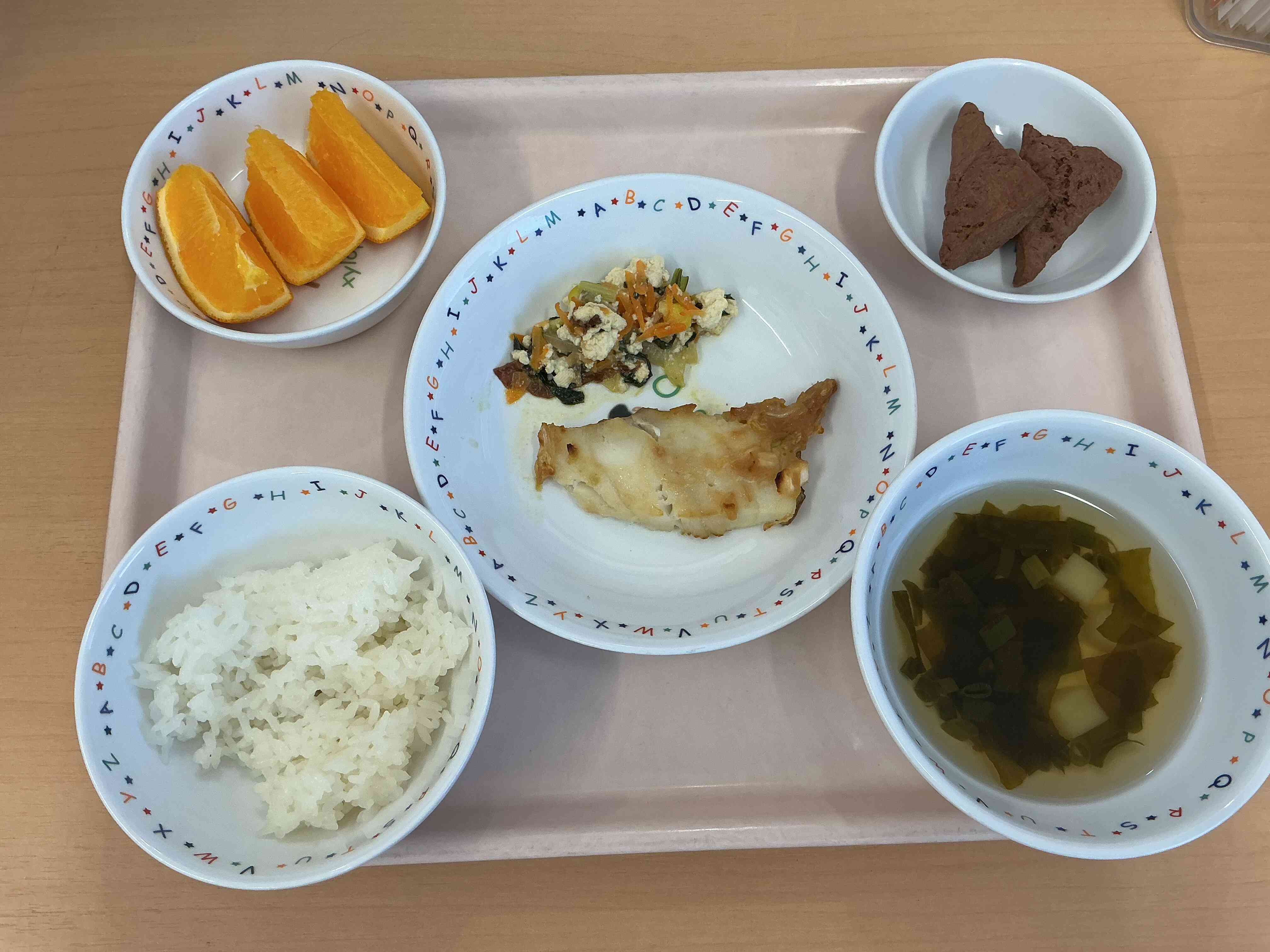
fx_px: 1064
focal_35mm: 29
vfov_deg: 48.2
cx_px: 635
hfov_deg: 61.7
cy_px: 476
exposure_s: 1/120
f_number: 1.8
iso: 50
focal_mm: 3
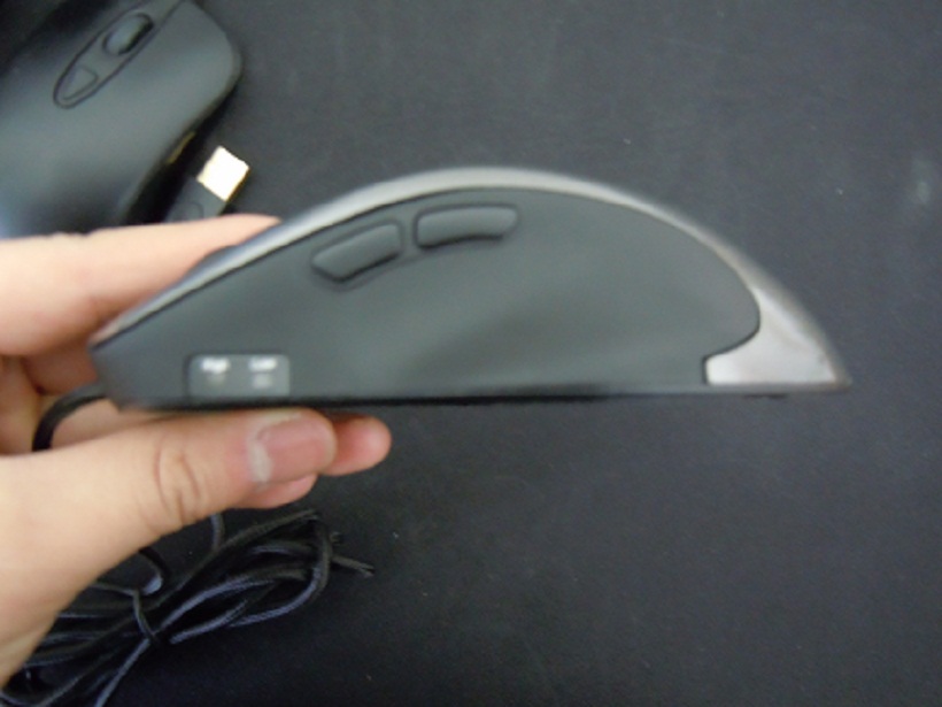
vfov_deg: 46.8
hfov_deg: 60.0
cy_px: 354
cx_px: 471
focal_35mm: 30
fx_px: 816
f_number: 3.5
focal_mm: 5.4
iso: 800
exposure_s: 1
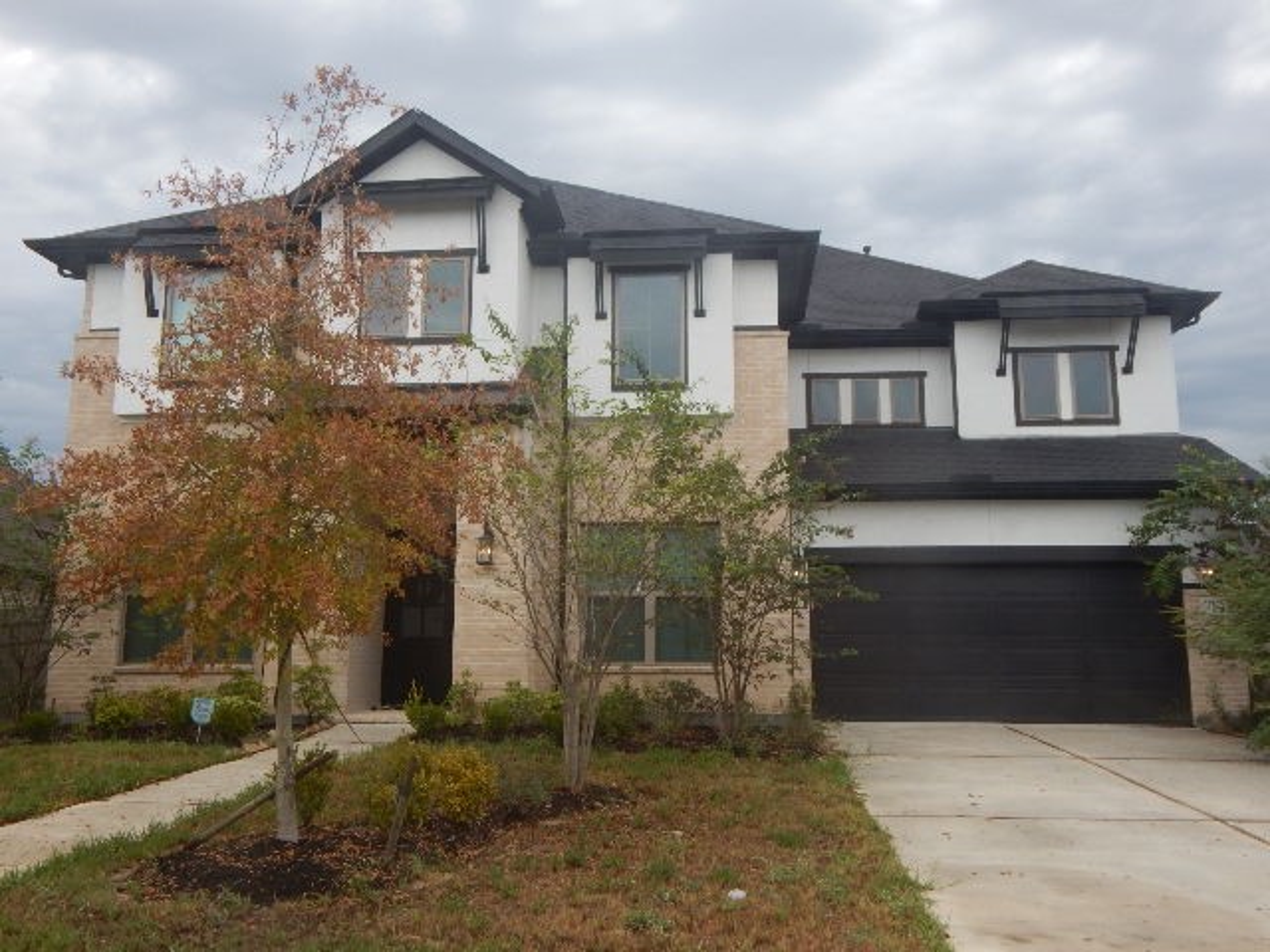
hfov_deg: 58.4
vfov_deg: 45.4
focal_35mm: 31
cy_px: 476
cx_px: 635
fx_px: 1137
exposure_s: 1/400
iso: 125
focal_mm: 5.6
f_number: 3.2
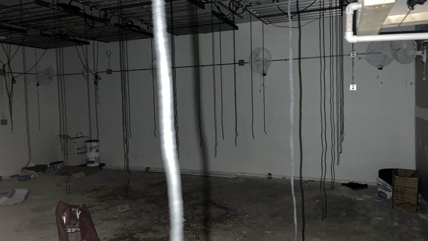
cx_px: 217
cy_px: 110
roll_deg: +1.7
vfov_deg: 40.1
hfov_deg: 66.1
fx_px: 329
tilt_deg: -4.4
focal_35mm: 29
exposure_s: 1/4
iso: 160
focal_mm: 5.7
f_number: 1.5
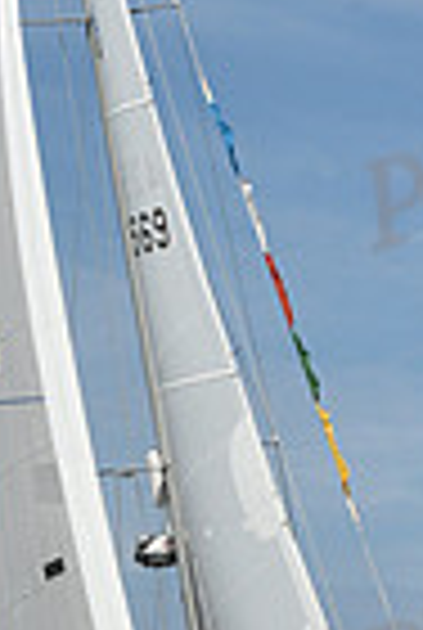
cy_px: 432
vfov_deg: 7.1
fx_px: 5068
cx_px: 133
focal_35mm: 289
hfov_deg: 4.8
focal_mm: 70
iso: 320
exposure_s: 1/1000
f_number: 11
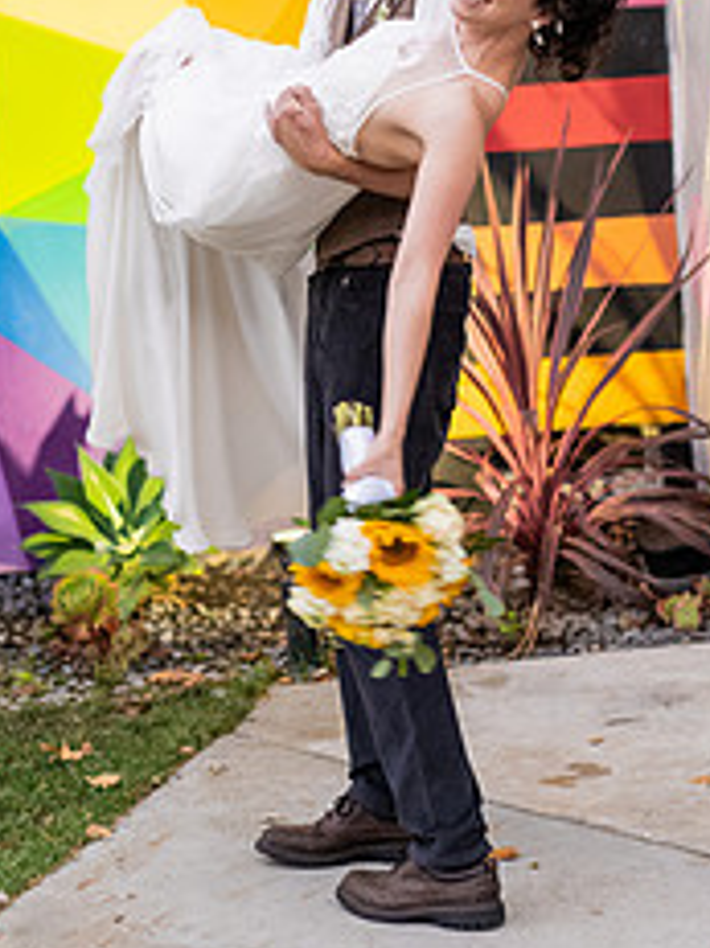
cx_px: 431
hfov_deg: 14.3
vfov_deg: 18.9
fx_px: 2819
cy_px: 189
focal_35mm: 103
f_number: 2.2
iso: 500
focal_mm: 55
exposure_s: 1/160
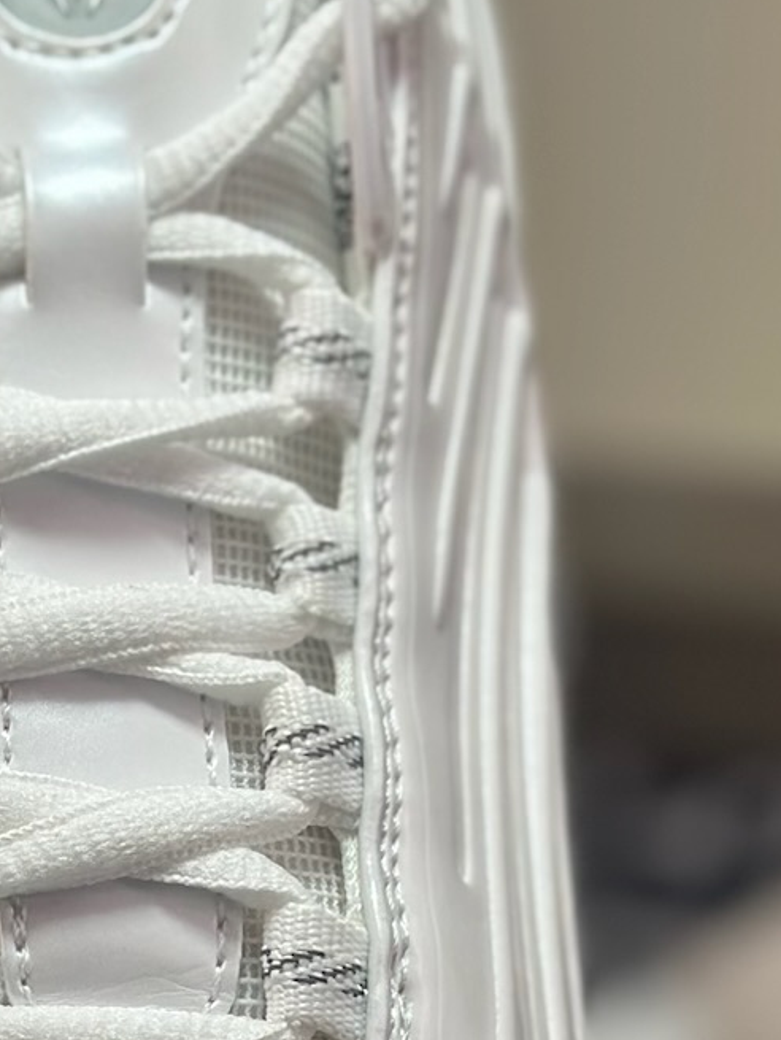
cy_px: 816
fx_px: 4508
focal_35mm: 150
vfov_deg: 13.1
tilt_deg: -57.3
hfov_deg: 9.8
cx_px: 24
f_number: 1.78
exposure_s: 1/2070
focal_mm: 6.86
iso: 100
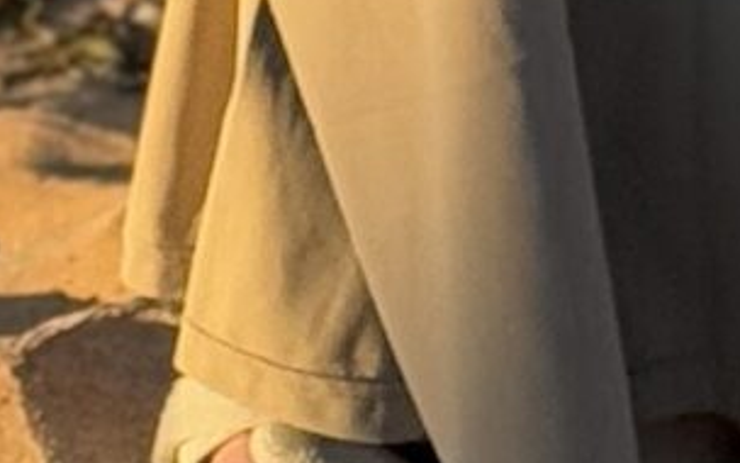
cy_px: -1828
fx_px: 8652
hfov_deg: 4.9
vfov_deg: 2.9
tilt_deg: -14.6
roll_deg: -1.1
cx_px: 365
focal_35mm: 429
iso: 100
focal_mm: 6.76
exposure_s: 1/1678
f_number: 1.78
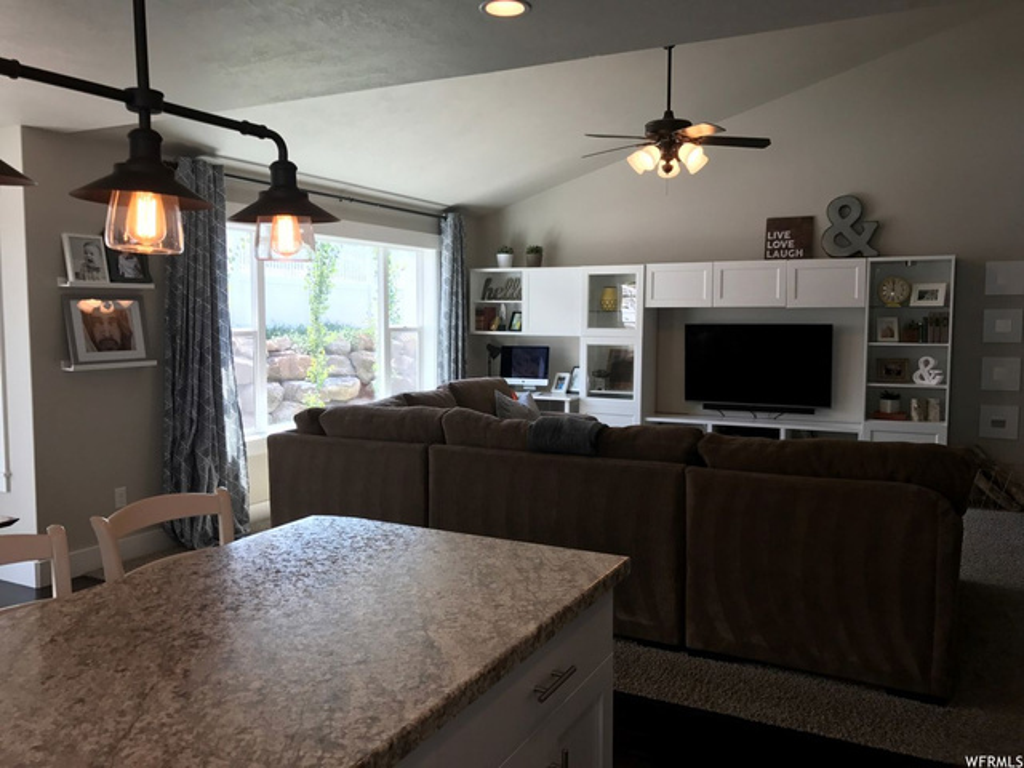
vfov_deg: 49.7
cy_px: 384
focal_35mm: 28
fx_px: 828
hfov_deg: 63.4
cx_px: 512
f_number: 1.8
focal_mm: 3.99
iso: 32
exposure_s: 1/120
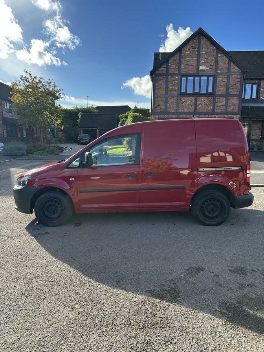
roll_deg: -0.5
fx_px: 244
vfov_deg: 71.6
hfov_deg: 56.8
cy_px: 176
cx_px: 132
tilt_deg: -8.4
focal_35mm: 24
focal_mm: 6.86
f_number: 1.78
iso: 80
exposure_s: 1/1880
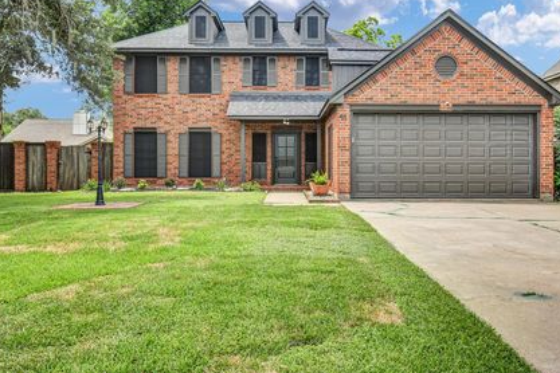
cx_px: 302
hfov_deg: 53.1
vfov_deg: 36.8
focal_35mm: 36
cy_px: 164
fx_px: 560
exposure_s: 1/200
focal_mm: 20
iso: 100
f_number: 7.1
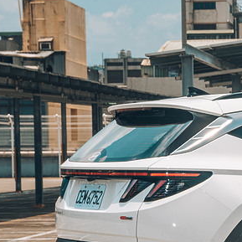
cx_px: 277
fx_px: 1487
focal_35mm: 188
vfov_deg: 9.3
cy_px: 173
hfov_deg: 9.2
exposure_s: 1/60
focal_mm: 82
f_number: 5.6
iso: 100
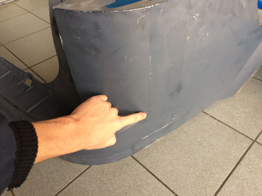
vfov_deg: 48.2
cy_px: 98
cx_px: 131
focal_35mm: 29
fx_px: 219
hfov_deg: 61.7
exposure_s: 1/50
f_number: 2.2
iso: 40
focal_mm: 4.15
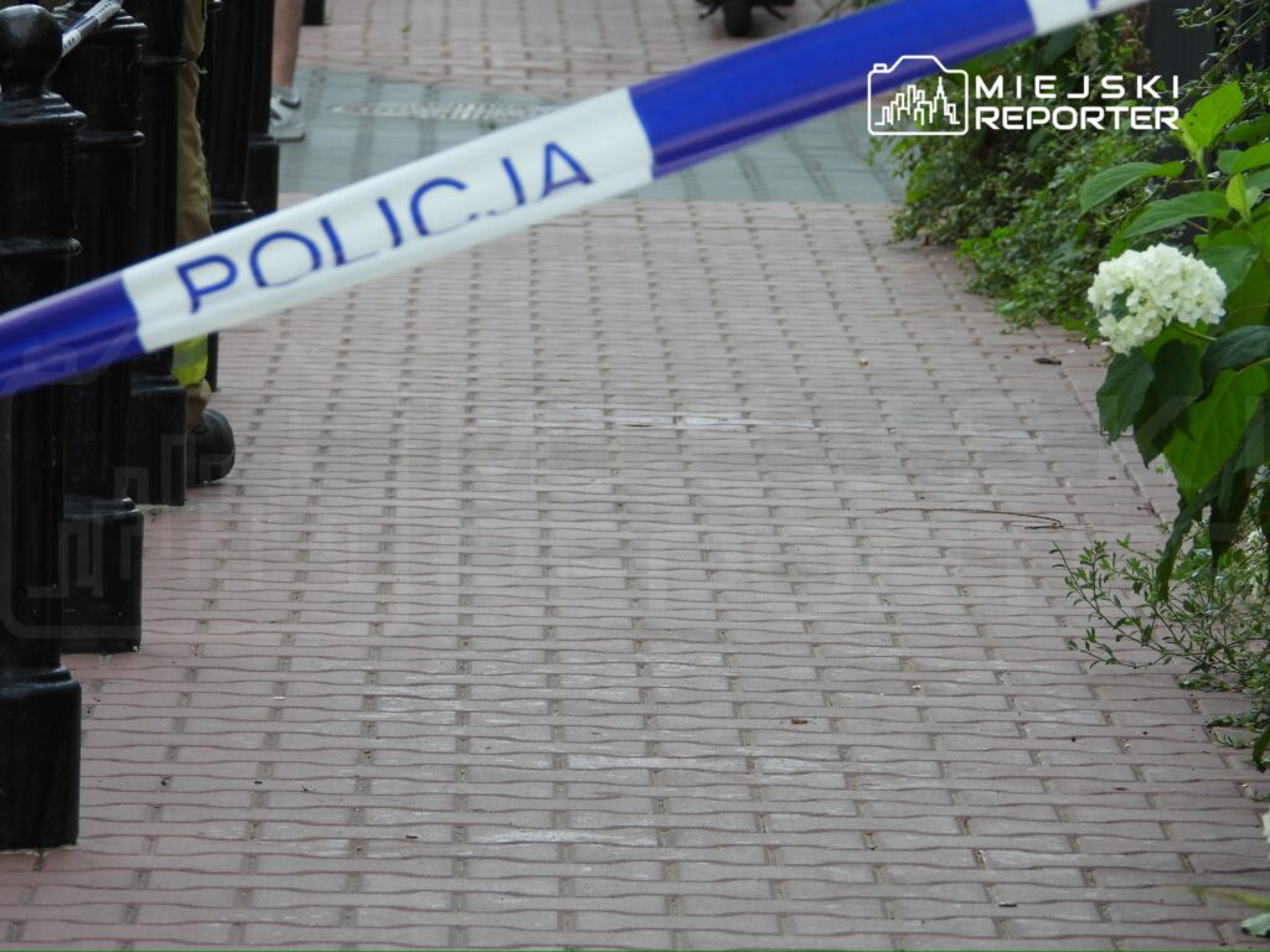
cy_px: 476
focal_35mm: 320
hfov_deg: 6.2
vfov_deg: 4.6
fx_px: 11740
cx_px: 635
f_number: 4.5
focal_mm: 57.5
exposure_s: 1/250
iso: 100
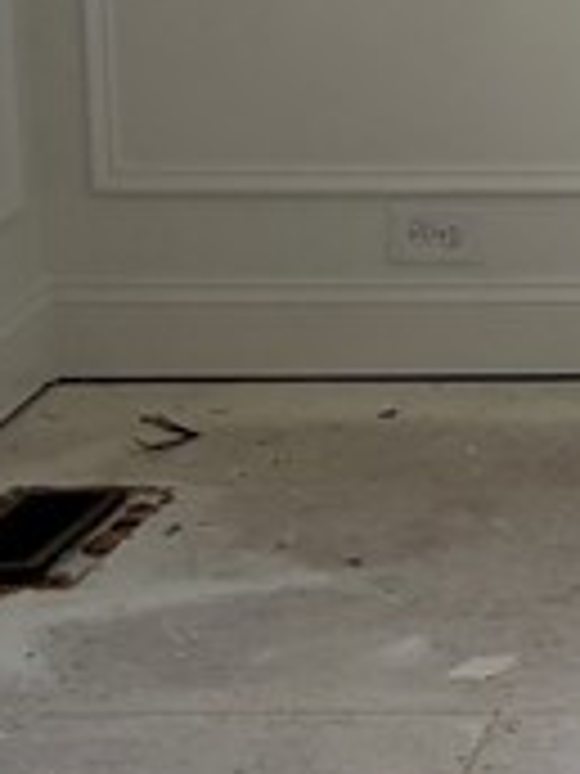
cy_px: -243
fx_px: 3463
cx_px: 1493
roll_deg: +0.5
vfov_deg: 12.3
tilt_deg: -6.8
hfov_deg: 8.6
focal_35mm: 155
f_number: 1.6
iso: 100
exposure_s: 1/121
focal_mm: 5.96
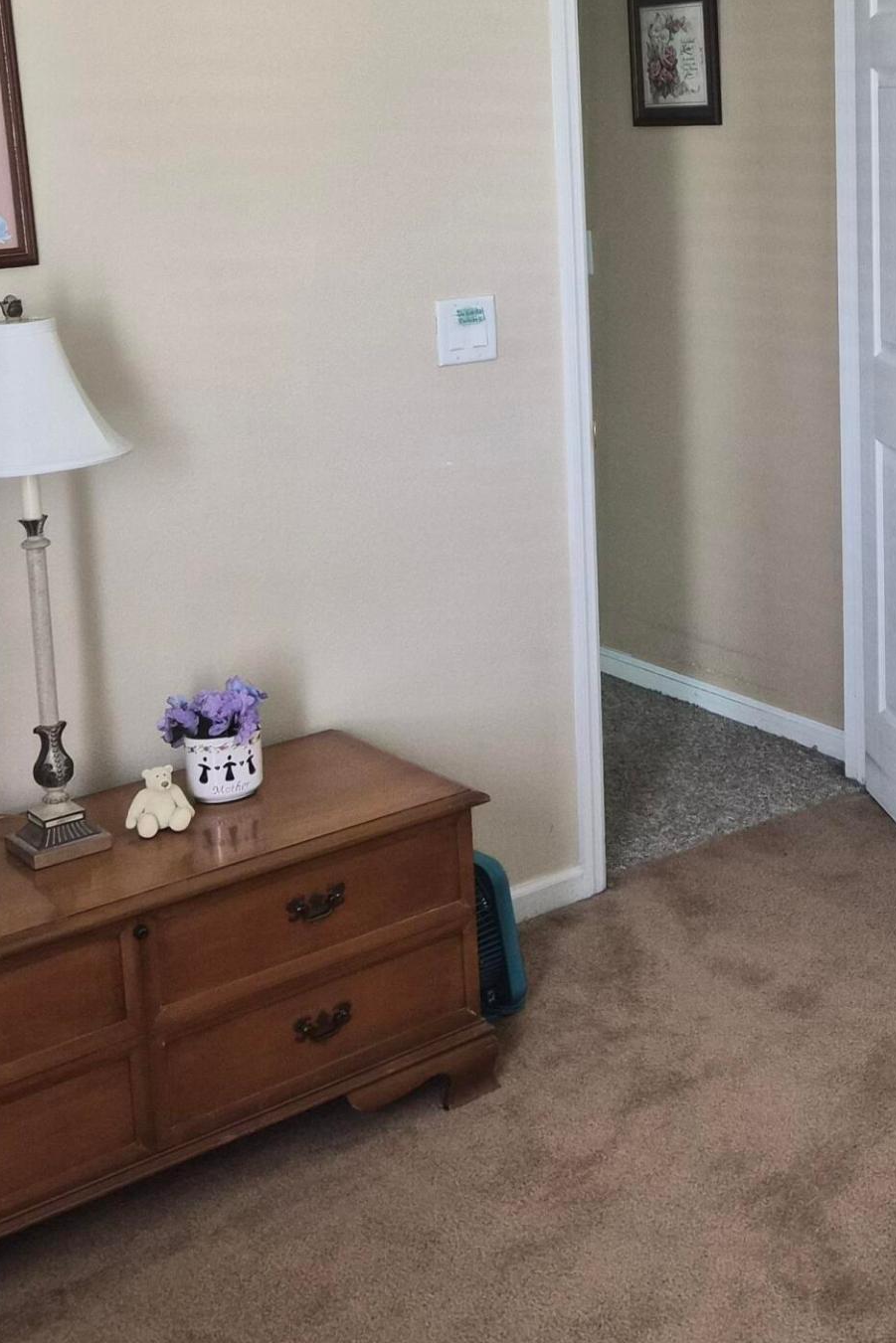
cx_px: 838
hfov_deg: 25.5
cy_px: 365
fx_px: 1903
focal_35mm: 51
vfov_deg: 38.1
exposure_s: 1/120
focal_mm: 5.4
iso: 1000
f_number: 1.8
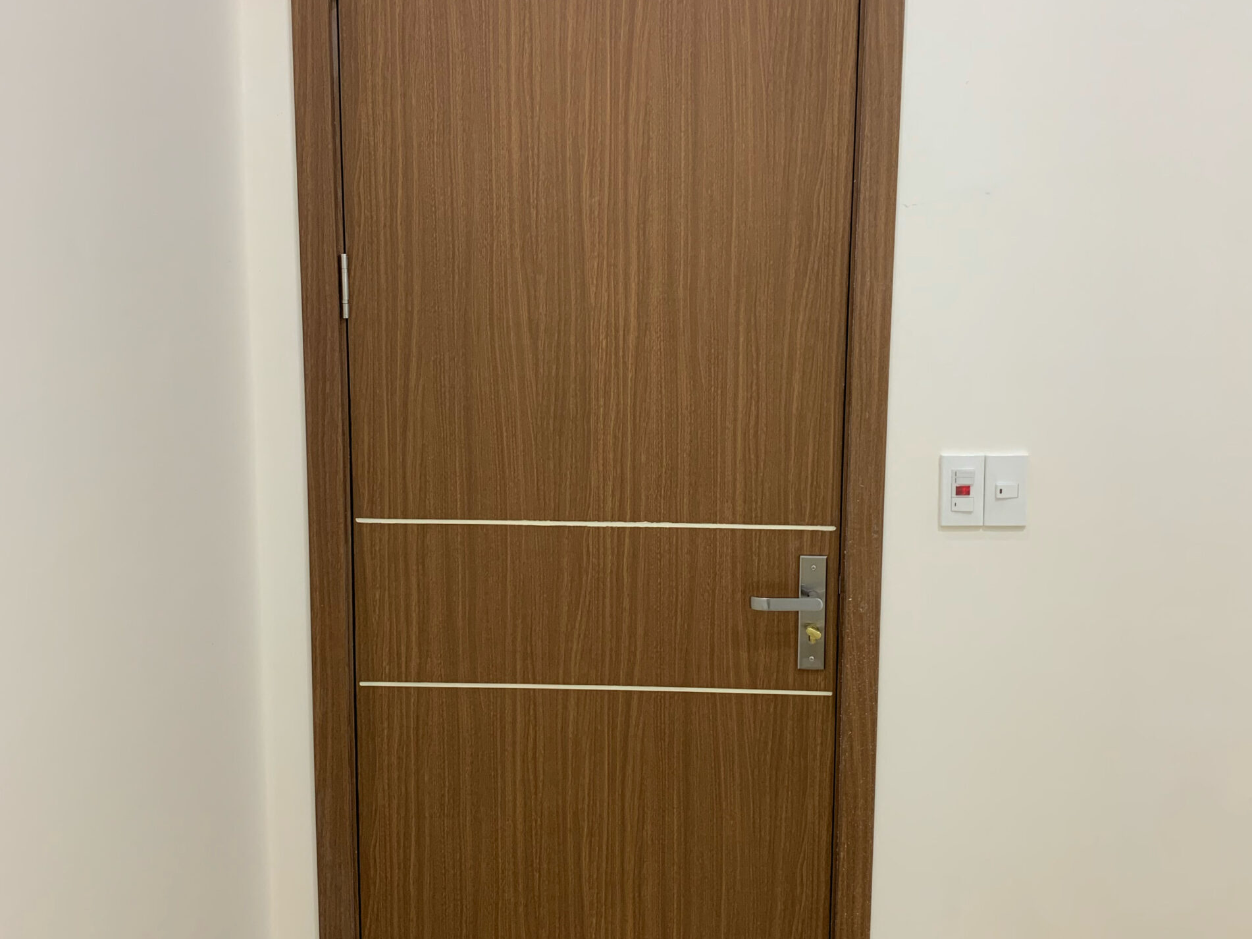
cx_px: 621
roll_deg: -0.9
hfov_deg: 52.6
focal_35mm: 35
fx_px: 1266
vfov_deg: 40.7
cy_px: 457
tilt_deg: -8.4
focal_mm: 4.25
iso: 100
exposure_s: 1/71
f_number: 1.8
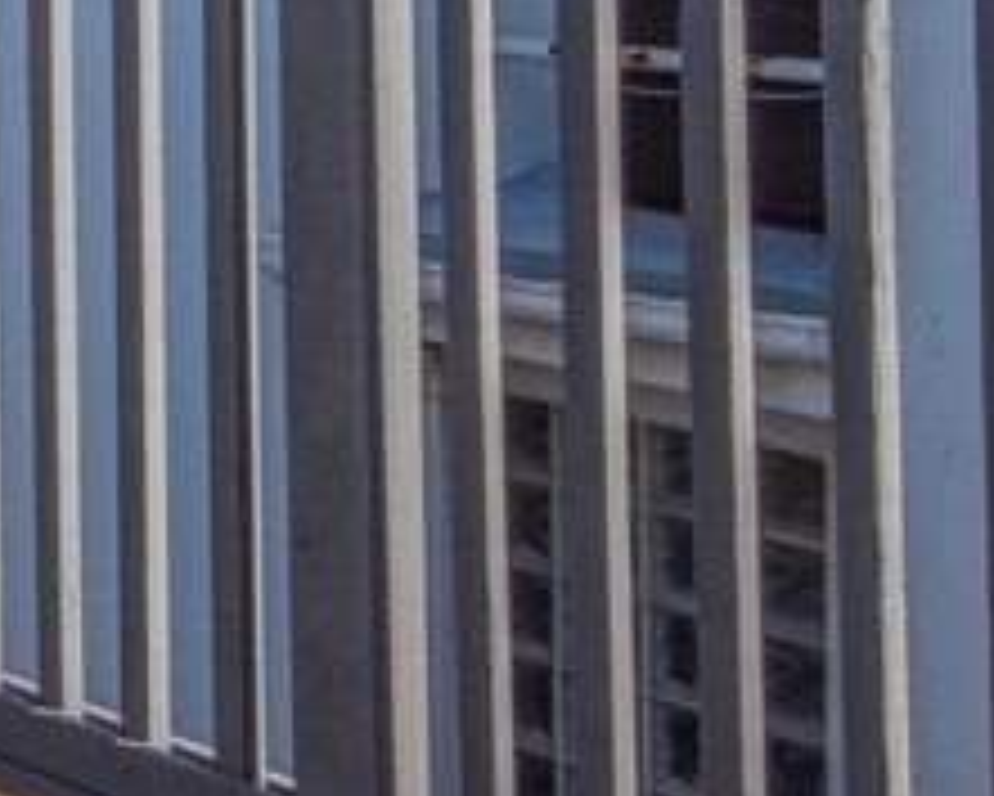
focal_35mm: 83
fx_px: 2443
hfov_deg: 20.1
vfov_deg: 17.8
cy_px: -117
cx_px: -466
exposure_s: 1/100
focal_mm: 18
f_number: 22
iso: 100
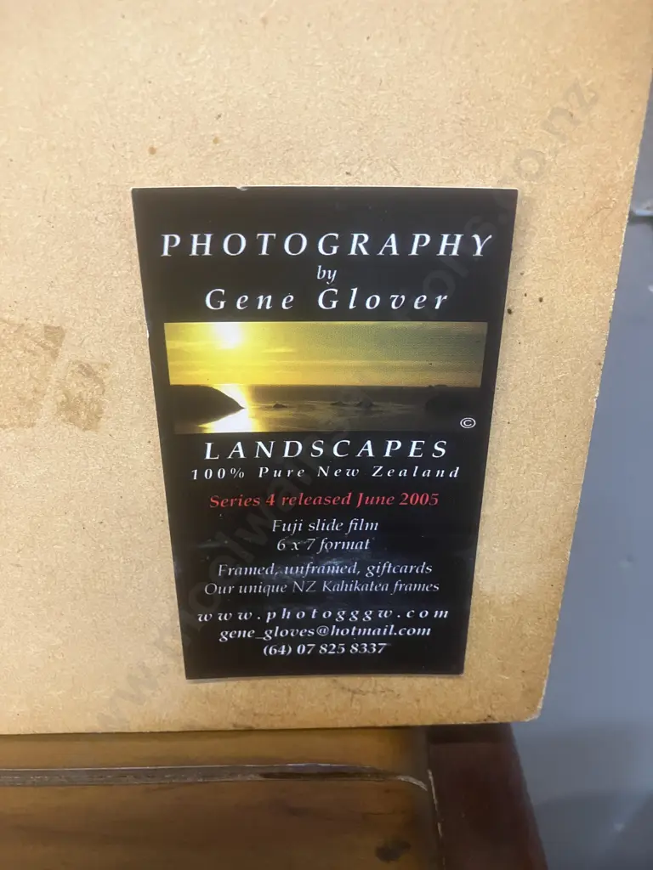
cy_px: 435
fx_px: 704
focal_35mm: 28
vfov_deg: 63.4
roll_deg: -0.3
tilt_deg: -31.4
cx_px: 326
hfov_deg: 49.7
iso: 320
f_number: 1.8
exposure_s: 1/50
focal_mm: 3.99
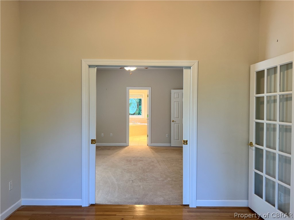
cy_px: 110
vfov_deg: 53.1
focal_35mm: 26
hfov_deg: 67.3
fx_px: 221
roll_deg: -0.2
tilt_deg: -1.6
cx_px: 147
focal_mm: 5.7
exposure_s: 1/120
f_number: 1.5
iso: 100
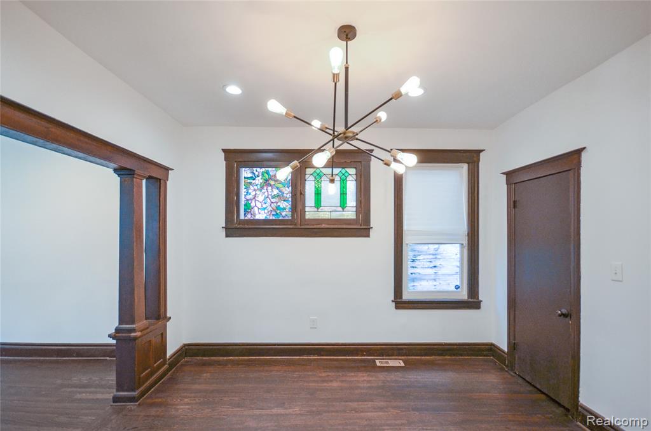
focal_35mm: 15
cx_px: 326
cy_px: 216
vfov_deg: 77.1
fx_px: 271
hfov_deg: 100.5
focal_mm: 10
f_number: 4
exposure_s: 1/60
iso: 560
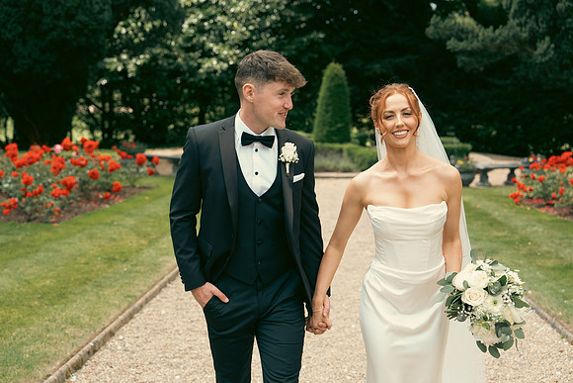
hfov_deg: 38.2
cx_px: 286
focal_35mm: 52
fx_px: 828
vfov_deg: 26.0
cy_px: 192
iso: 50
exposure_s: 1/160
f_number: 3.5
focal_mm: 52
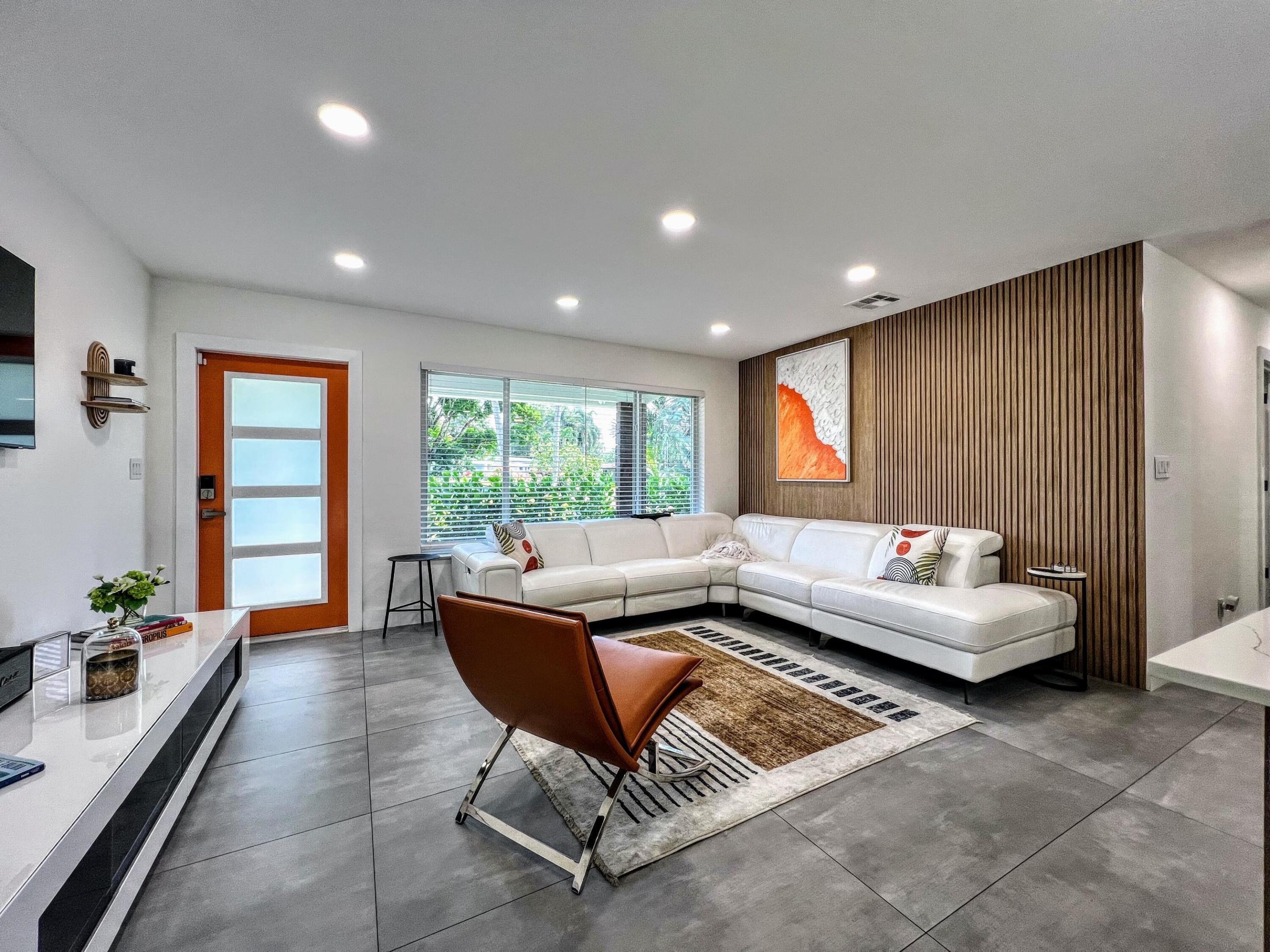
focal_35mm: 13
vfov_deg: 89.9
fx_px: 477
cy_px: 476
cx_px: 635
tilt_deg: -0.3
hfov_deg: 106.2
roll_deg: +0.1
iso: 50
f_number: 1.8
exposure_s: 1/120
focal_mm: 1.57
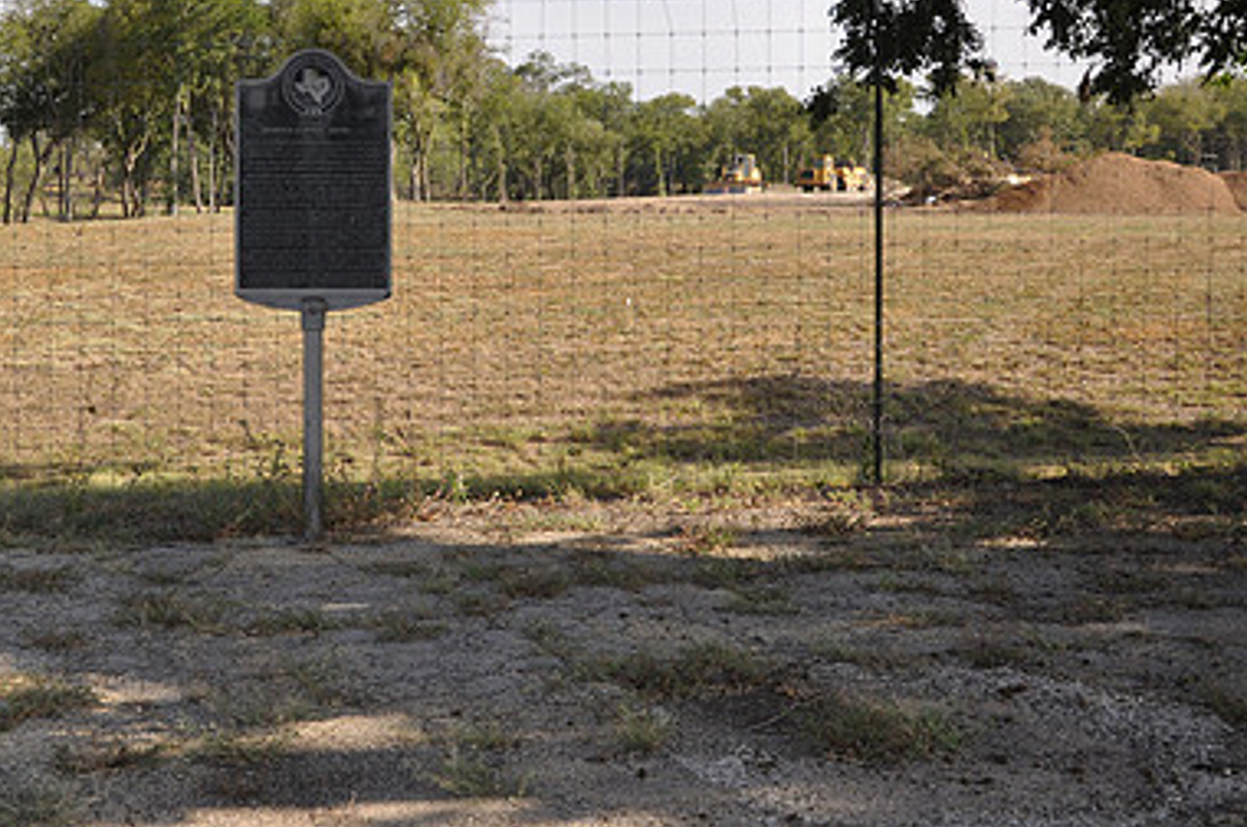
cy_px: 297
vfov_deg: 24.4
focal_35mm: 55
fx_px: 1902
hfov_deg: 35.6
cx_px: 335
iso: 200
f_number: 6.3
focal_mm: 24
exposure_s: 1/160
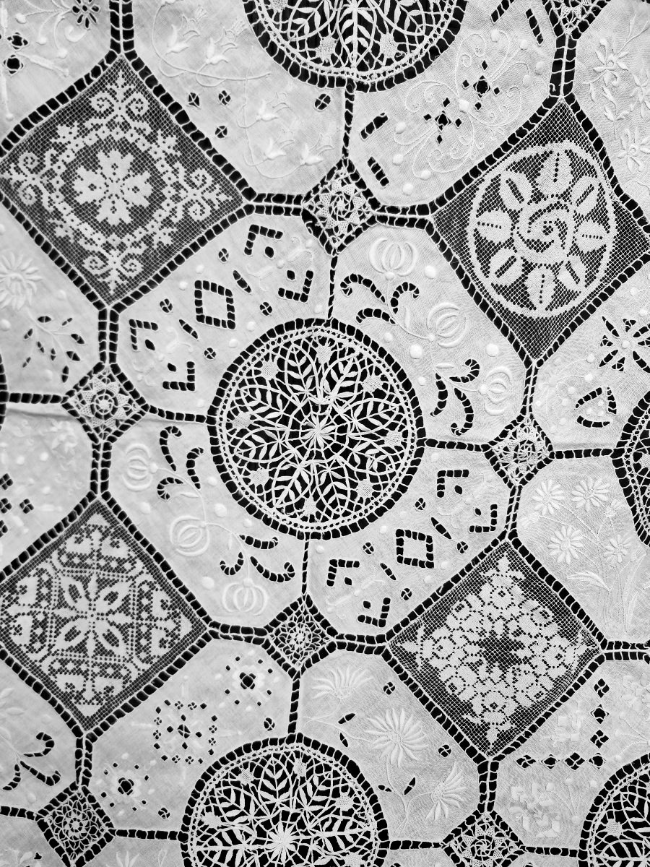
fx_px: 576
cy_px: 434
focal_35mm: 23
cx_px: 325
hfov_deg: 58.9
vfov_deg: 73.9
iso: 319
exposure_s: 1/100
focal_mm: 7.01
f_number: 1.69
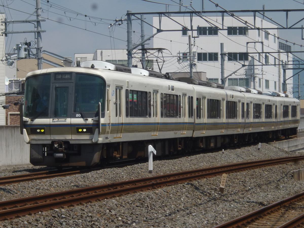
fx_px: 1326
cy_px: 114
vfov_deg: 9.8
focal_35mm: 151
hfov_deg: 13.1
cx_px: 152
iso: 100
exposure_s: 1/400
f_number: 6.5
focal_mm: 20
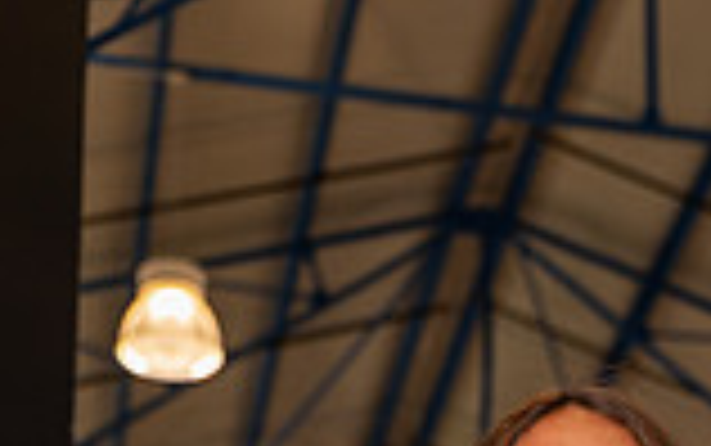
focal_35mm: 139
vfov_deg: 8.7
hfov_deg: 14.8
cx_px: 670
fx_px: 2695
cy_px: 1009
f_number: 3.5
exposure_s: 1/100
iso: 100
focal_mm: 48
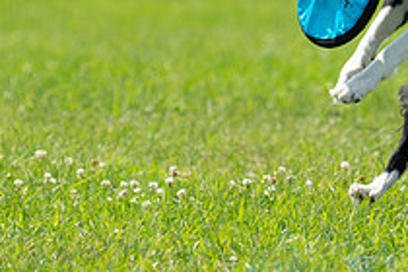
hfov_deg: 2.4
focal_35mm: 844
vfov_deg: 1.6
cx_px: 375
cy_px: -60
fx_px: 9565
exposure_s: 1/4000
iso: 1250
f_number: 5.6
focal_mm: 295
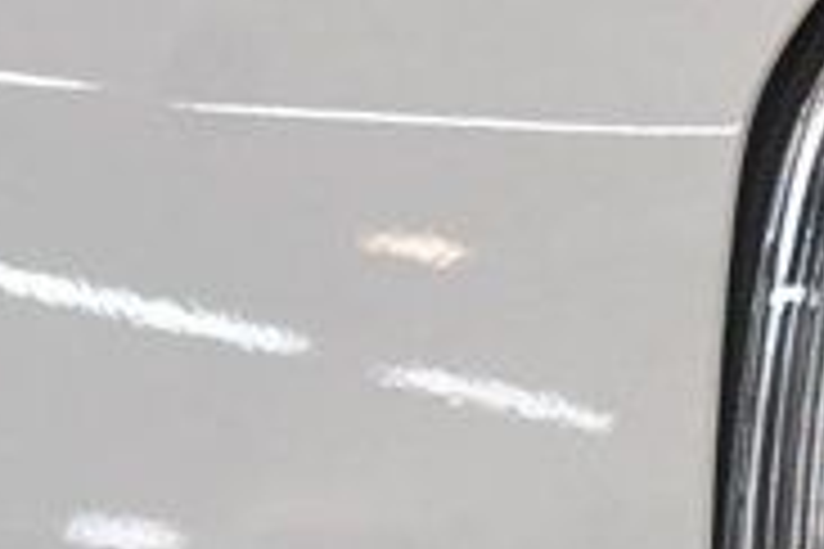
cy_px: 774
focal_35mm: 285
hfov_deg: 6.9
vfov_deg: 4.8
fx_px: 6523
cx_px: 1801
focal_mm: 34
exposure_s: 1/125
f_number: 4.2
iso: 2200
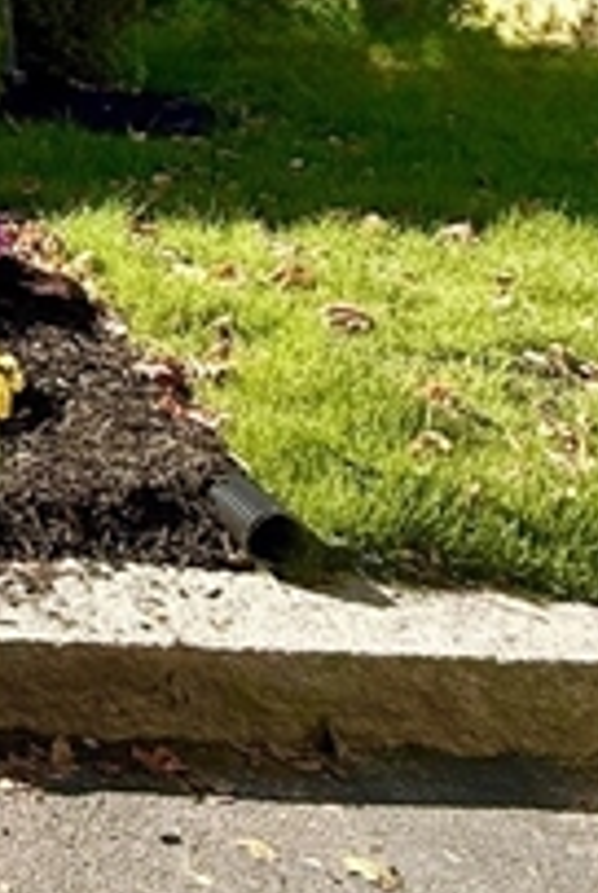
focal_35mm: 55
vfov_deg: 31.3
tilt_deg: +3.1
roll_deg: -0.4
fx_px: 1366
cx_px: -638
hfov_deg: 17.1
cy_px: -136
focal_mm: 2.22
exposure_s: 1/985
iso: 50
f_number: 2.2
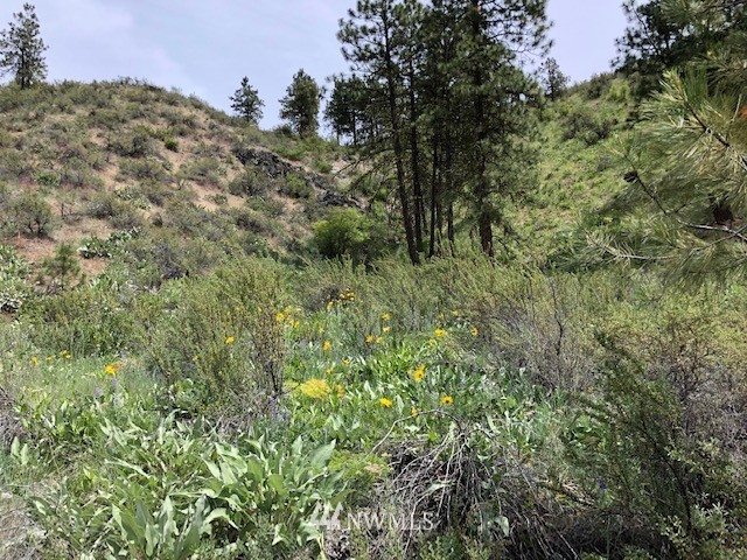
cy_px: 280
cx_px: 374
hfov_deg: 63.4
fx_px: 604
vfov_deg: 49.7
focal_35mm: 28
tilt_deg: +8.5
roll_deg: +1.4
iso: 20
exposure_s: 1/1143
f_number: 1.8
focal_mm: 3.99
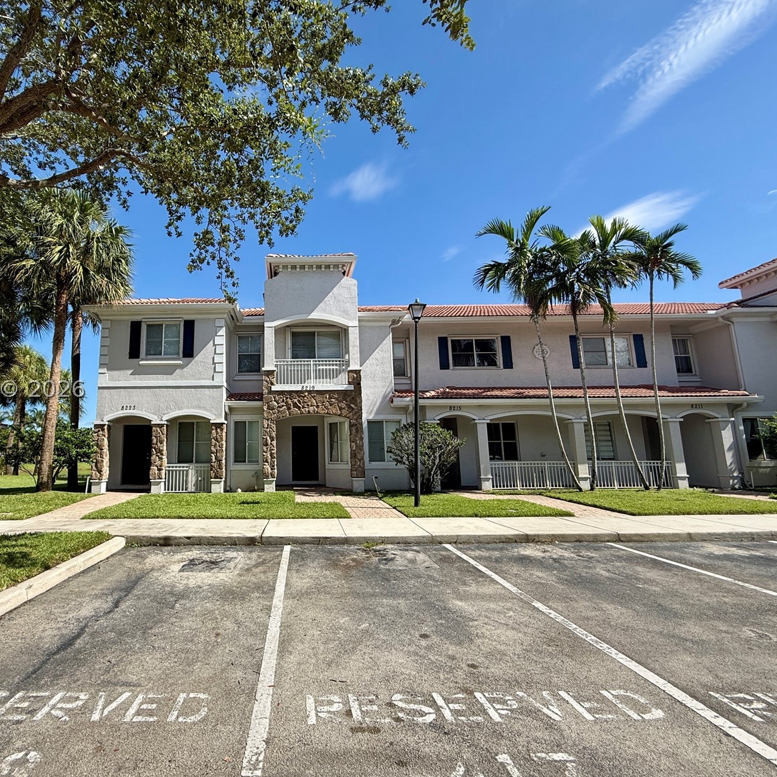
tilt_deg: +9.7
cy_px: 389
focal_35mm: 17
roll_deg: +0.8
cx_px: 289
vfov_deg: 84.0
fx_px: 432
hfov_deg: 82.3
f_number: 2.2
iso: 50
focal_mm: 2.22
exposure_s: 1/1656
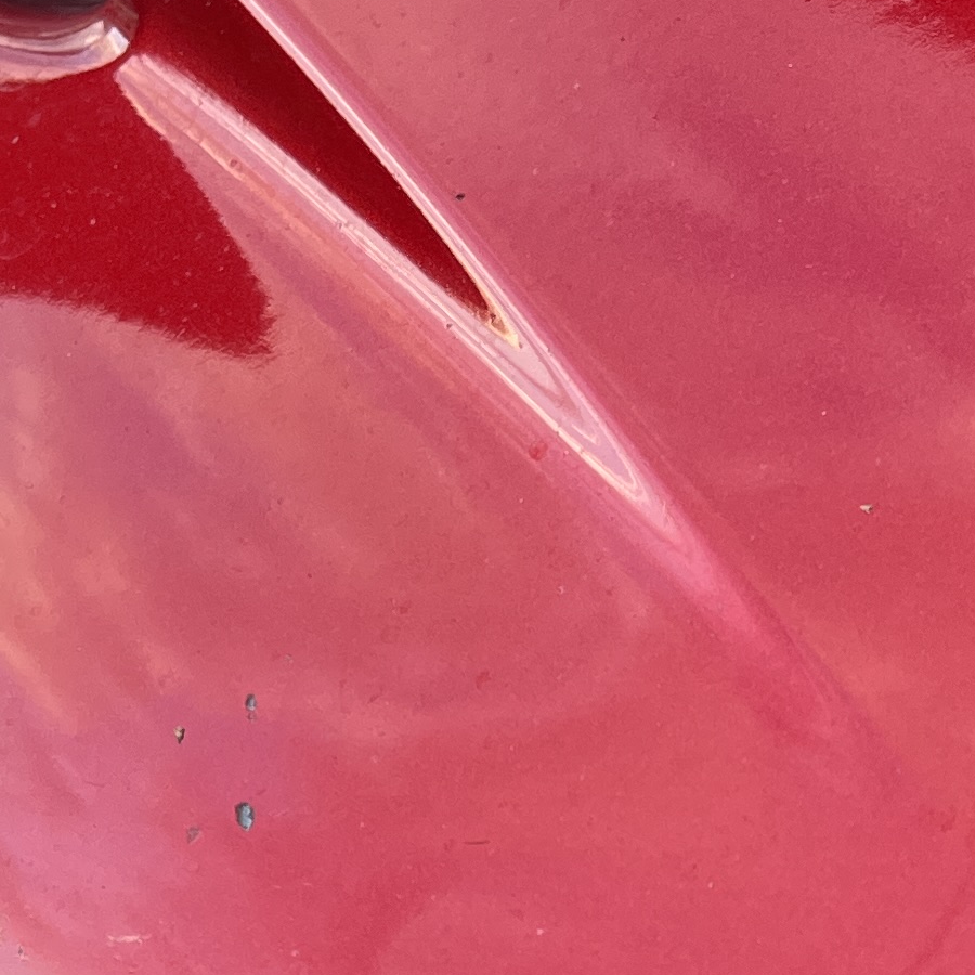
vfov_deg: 16.0
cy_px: 1275
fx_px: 3282
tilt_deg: -34.8
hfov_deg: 16.8
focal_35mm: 103
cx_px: 693
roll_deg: +1.0
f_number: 1.6
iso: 64
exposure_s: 1/121
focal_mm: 5.1
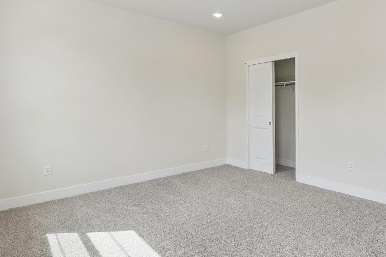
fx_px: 236
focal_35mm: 22
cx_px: 255
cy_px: 112
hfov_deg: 76.3
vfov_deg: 57.0
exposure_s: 1/60
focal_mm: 10
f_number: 8
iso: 800
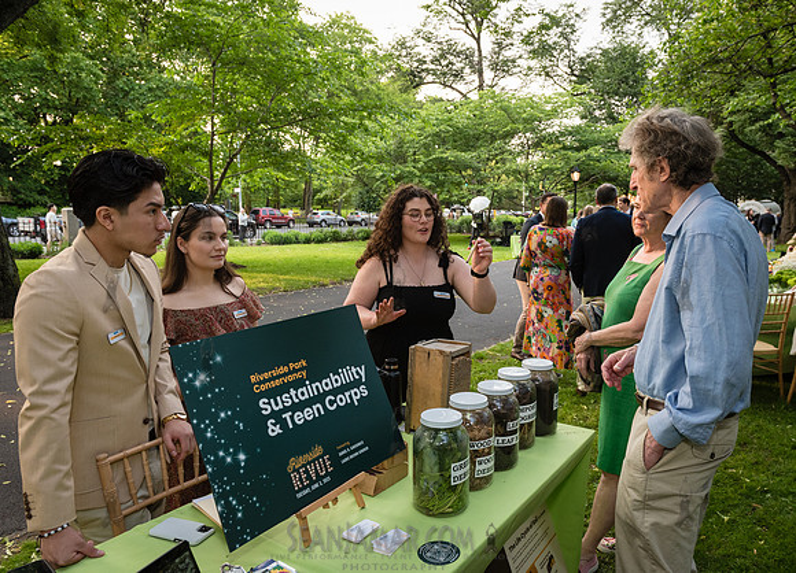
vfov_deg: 52.0
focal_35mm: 26
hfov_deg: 68.0
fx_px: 588
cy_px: 279
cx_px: 441
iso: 1000
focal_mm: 24
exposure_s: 1/200
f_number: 4.5
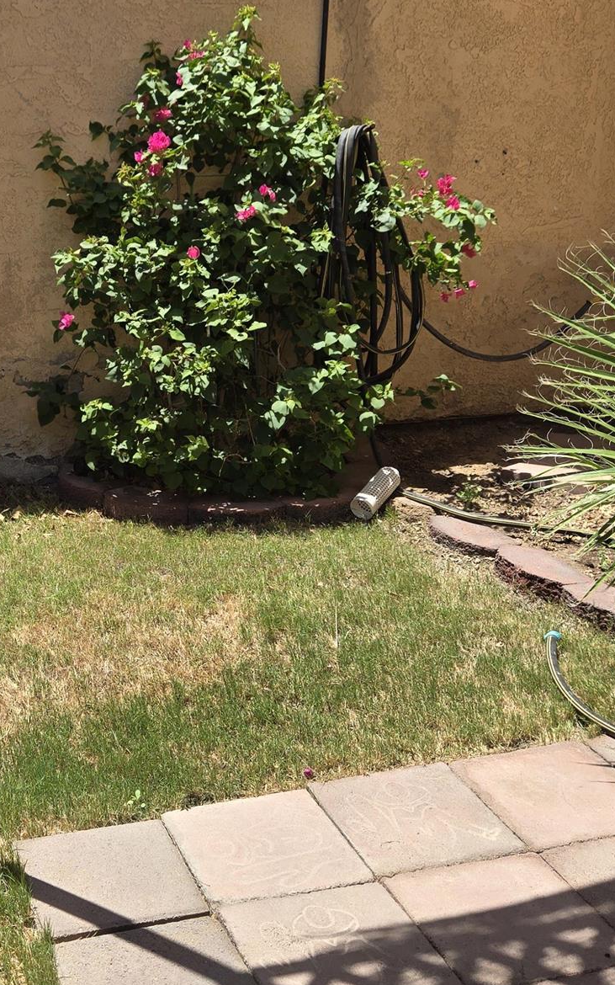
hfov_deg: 26.0
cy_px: 294
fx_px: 1288
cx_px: 59
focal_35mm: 48
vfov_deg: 41.1
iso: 25
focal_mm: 5.4
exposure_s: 1/1358
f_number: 1.8
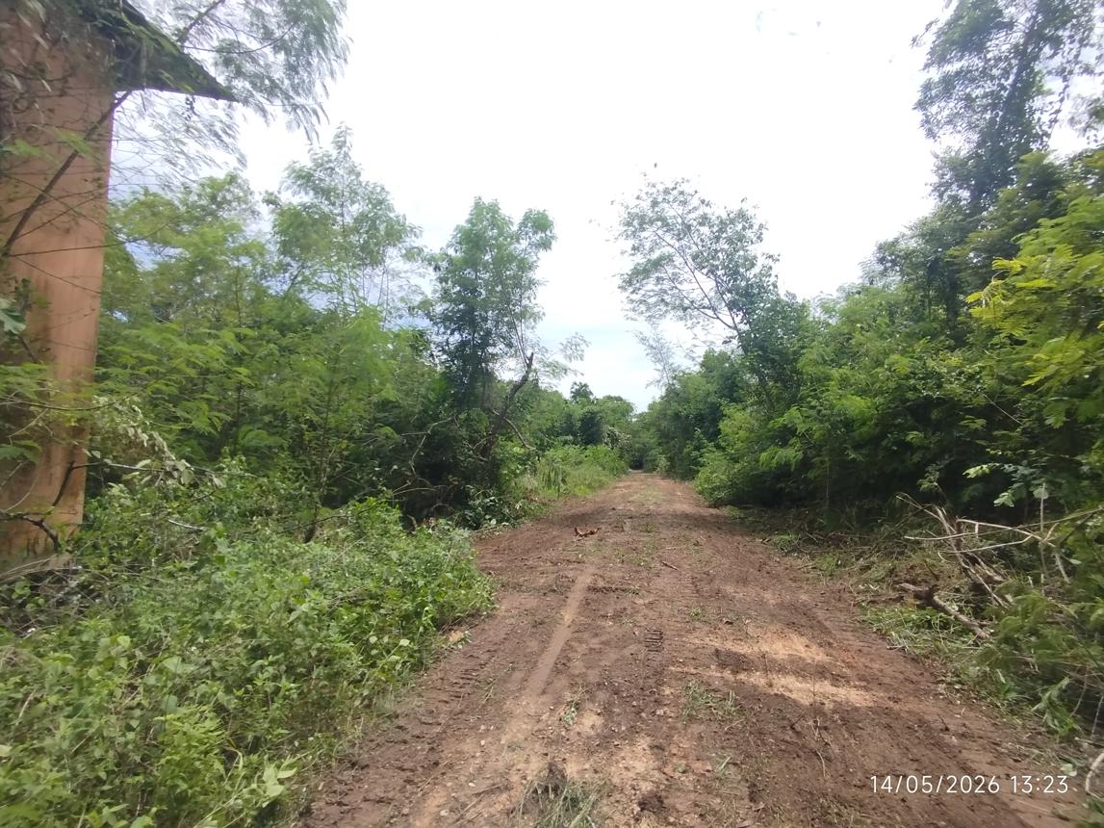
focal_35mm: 15
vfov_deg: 81.7
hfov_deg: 98.2
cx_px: 552
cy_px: 414
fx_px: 478
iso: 50
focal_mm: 1.65
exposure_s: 1/1282
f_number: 2.2
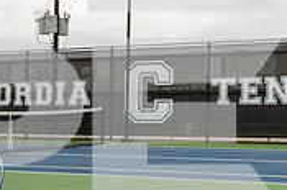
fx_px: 820
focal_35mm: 103
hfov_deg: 17.9
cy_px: 125
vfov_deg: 13.2
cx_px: -136
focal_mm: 31
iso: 100
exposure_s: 1/250
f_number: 5.6
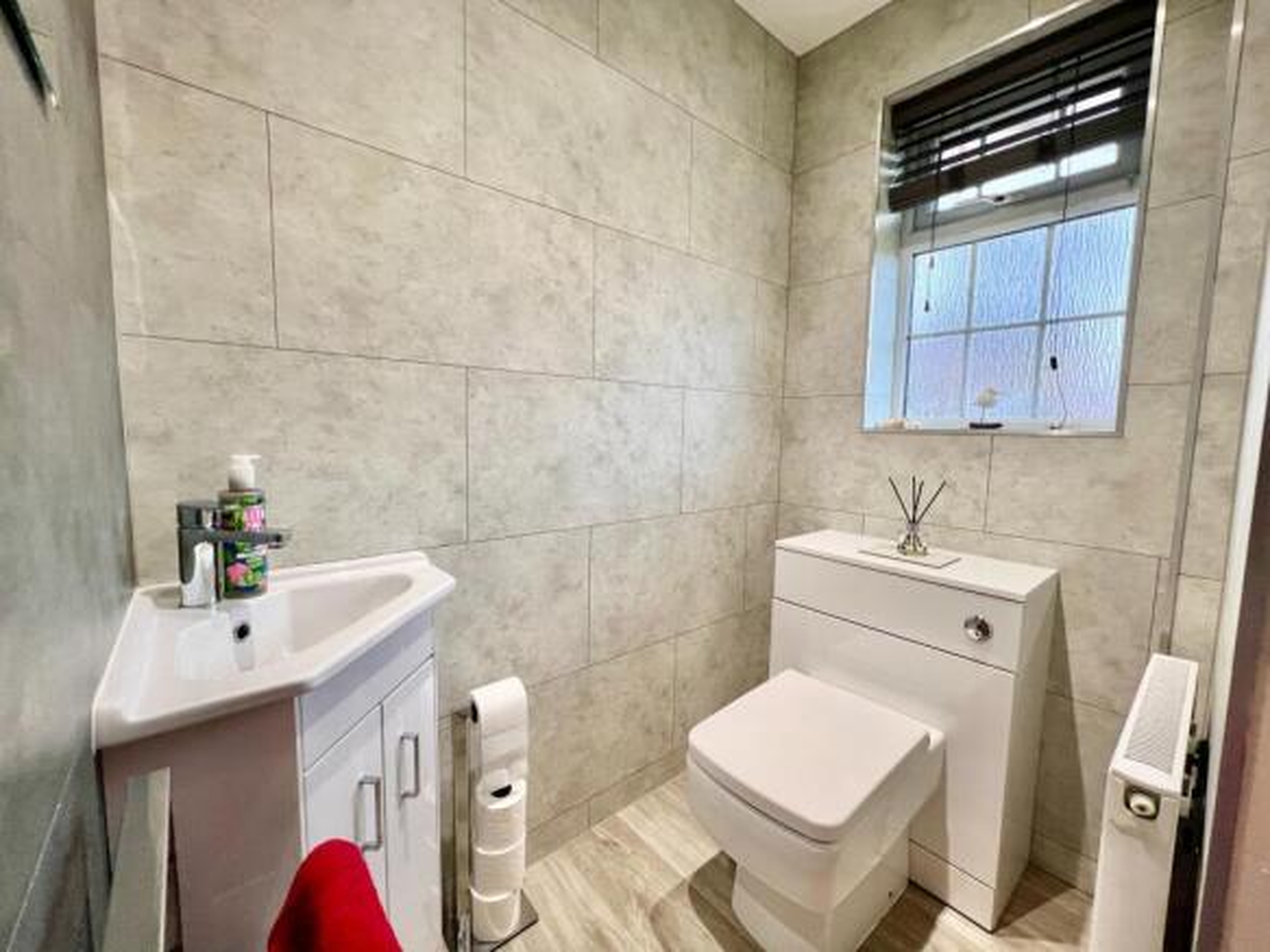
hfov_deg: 106.2
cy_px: 476
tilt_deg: -6.0
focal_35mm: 13
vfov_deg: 89.9
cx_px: 635
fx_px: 477
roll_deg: -2.2
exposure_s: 1/100
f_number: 1.8
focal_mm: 1.57
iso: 125
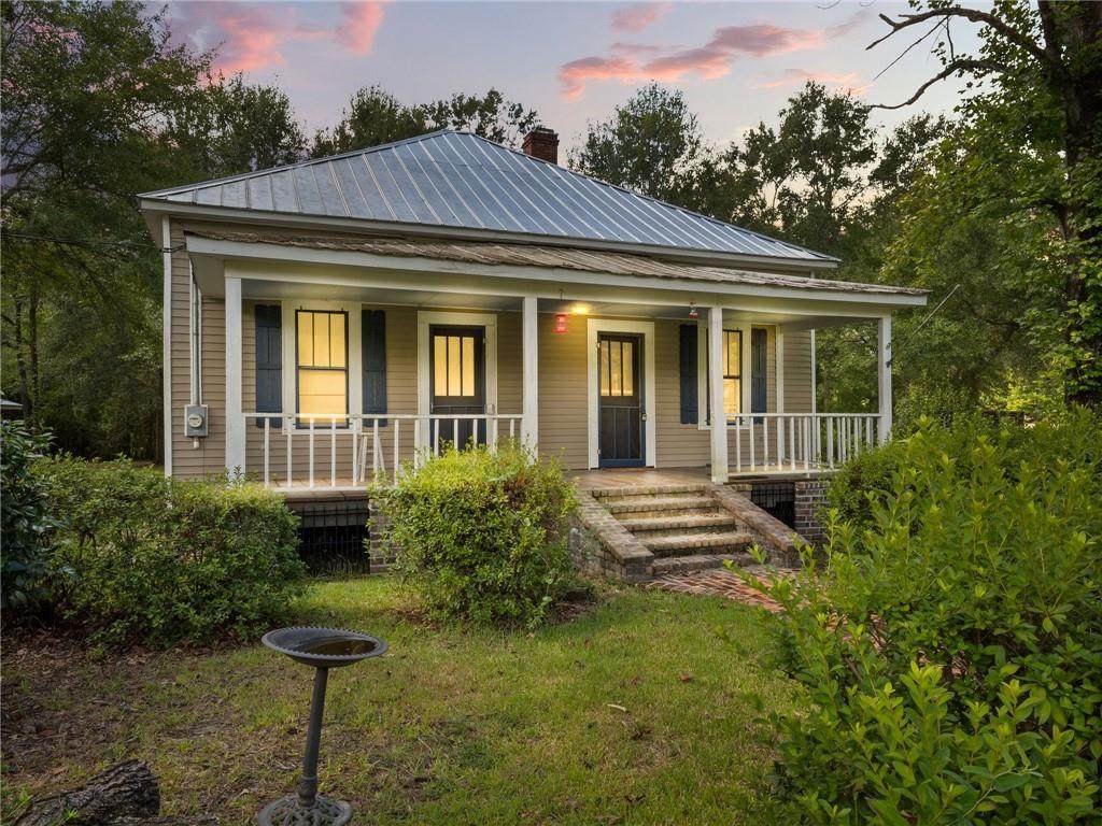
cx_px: 551
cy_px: 413
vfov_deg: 56.8
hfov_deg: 71.6
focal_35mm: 24
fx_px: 764
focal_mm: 12
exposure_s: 1/30
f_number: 11
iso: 400
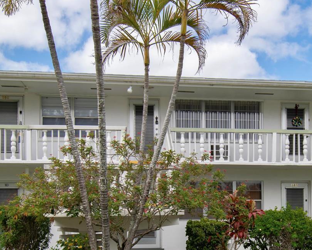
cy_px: 195
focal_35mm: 50
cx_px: 210
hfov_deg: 36.9
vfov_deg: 29.7
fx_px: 462
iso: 200
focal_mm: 18
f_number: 9
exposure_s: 1/320
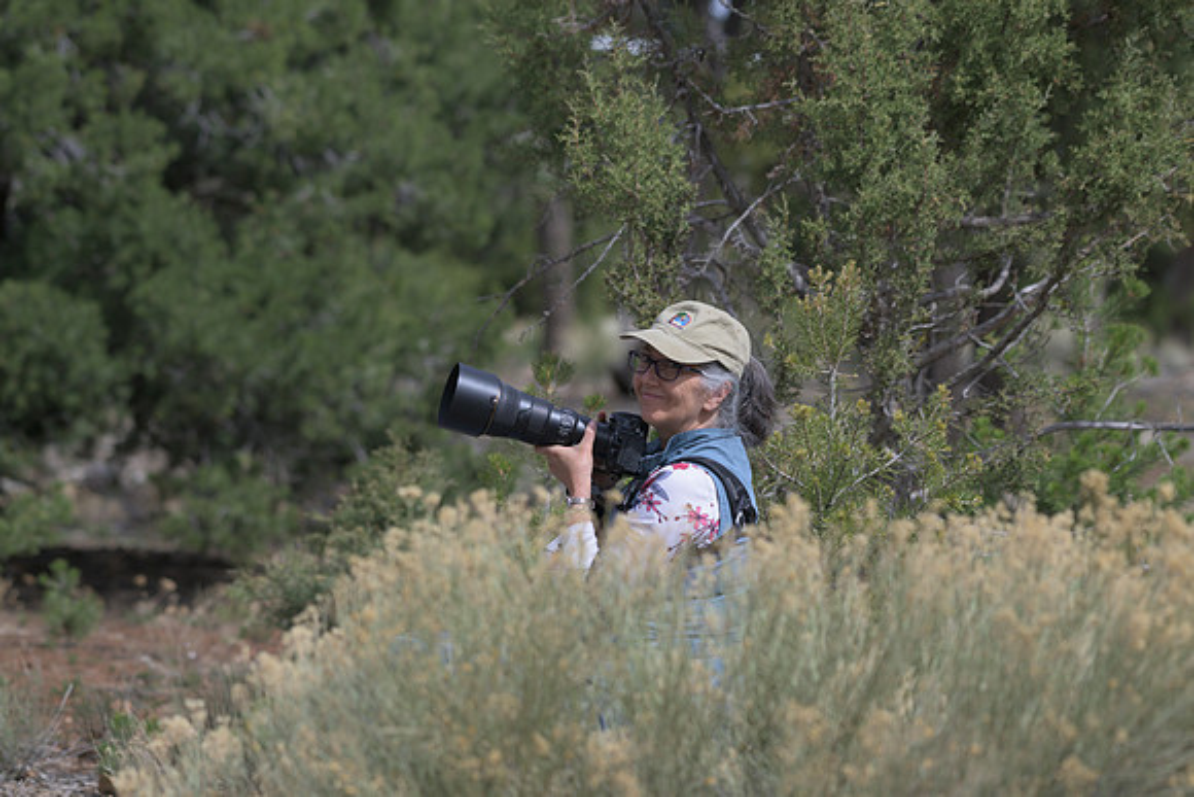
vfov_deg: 6.9
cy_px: 398
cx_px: 597
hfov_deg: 10.3
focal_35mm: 200
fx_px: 6635
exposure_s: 1/1600
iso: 360
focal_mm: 200
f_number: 5.6
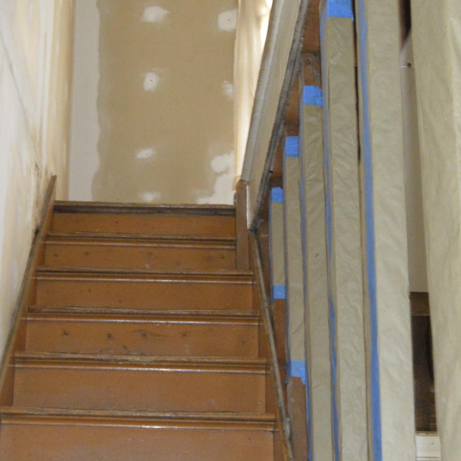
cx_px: 167
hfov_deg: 26.8
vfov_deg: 26.6
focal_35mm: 64
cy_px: 340
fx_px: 964
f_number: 7.1
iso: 3200
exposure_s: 1/30
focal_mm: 18
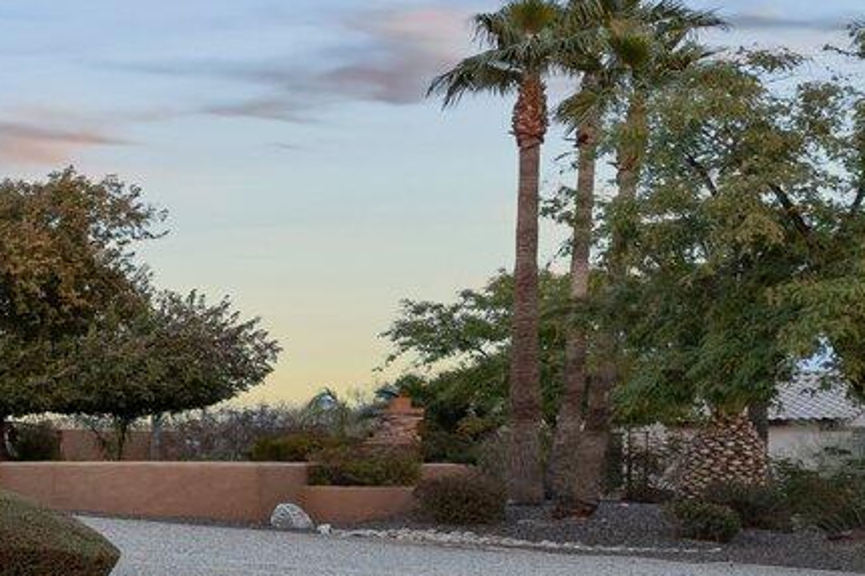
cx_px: -1170
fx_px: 1871
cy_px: 499
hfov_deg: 15.4
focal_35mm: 78
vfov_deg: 17.3
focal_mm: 16.4
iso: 400
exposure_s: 1/15
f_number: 8
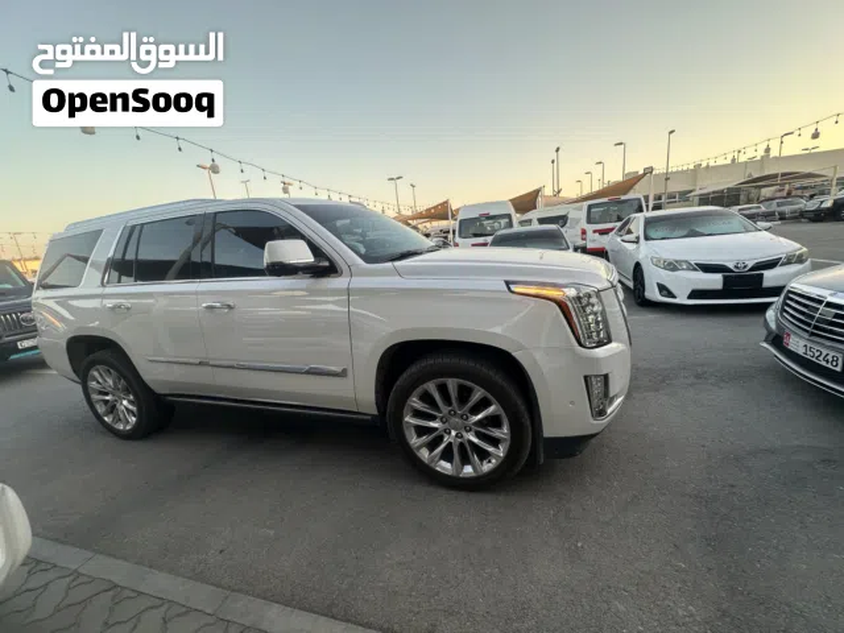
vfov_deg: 85.7
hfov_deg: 102.1
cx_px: 422
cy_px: 316
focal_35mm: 14
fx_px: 341
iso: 40
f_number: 2.2
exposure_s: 1/116
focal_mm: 2.22
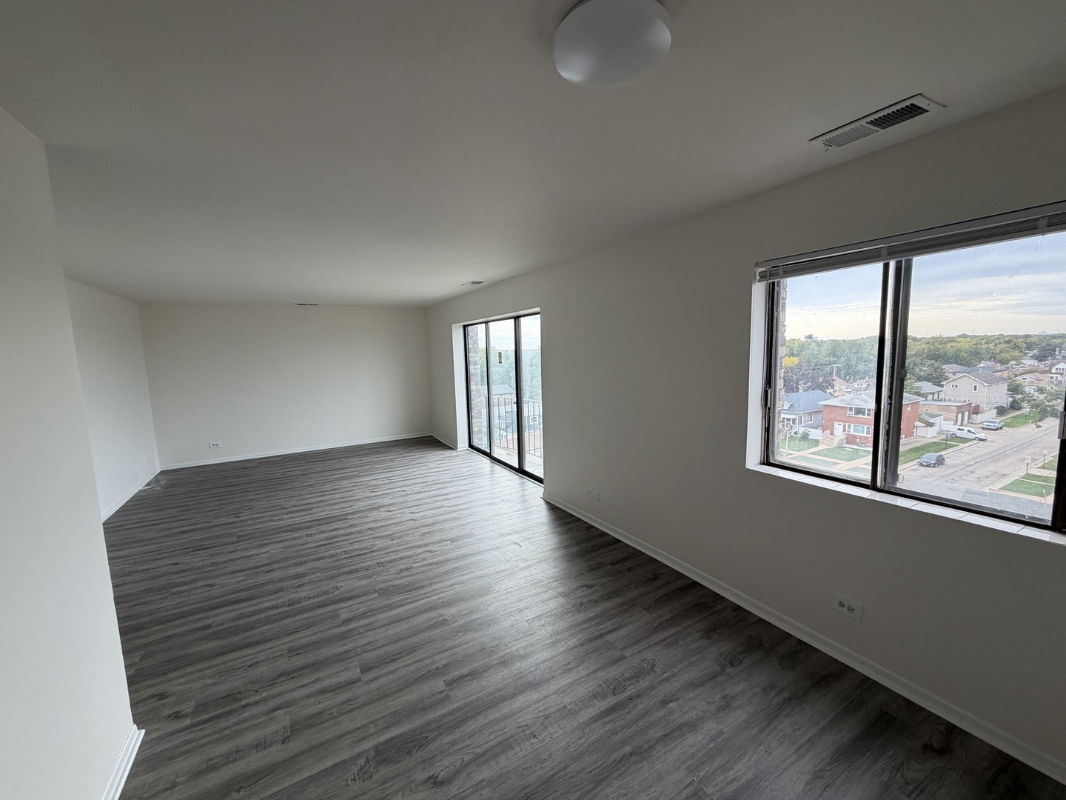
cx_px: 533
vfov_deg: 85.7
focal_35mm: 14
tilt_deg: -6.2
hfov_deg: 102.1
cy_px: 400
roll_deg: +2.4
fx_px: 431
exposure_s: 1/120
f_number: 2.2
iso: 80
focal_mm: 2.22
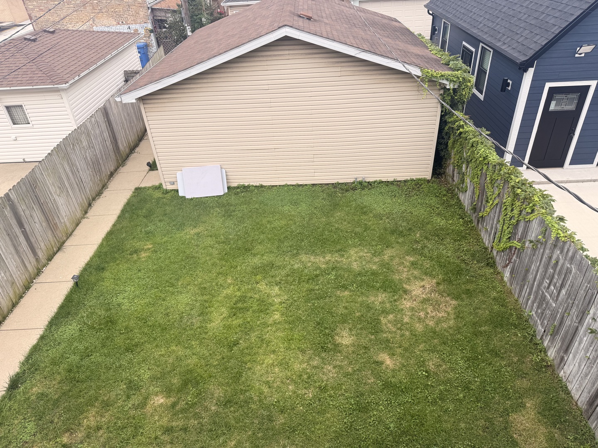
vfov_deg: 56.8
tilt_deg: -34.6
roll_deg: +3.3
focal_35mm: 24
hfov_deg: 71.6
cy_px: 224
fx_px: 415
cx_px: 299
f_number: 1.78
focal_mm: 6.76
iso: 64
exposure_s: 1/288
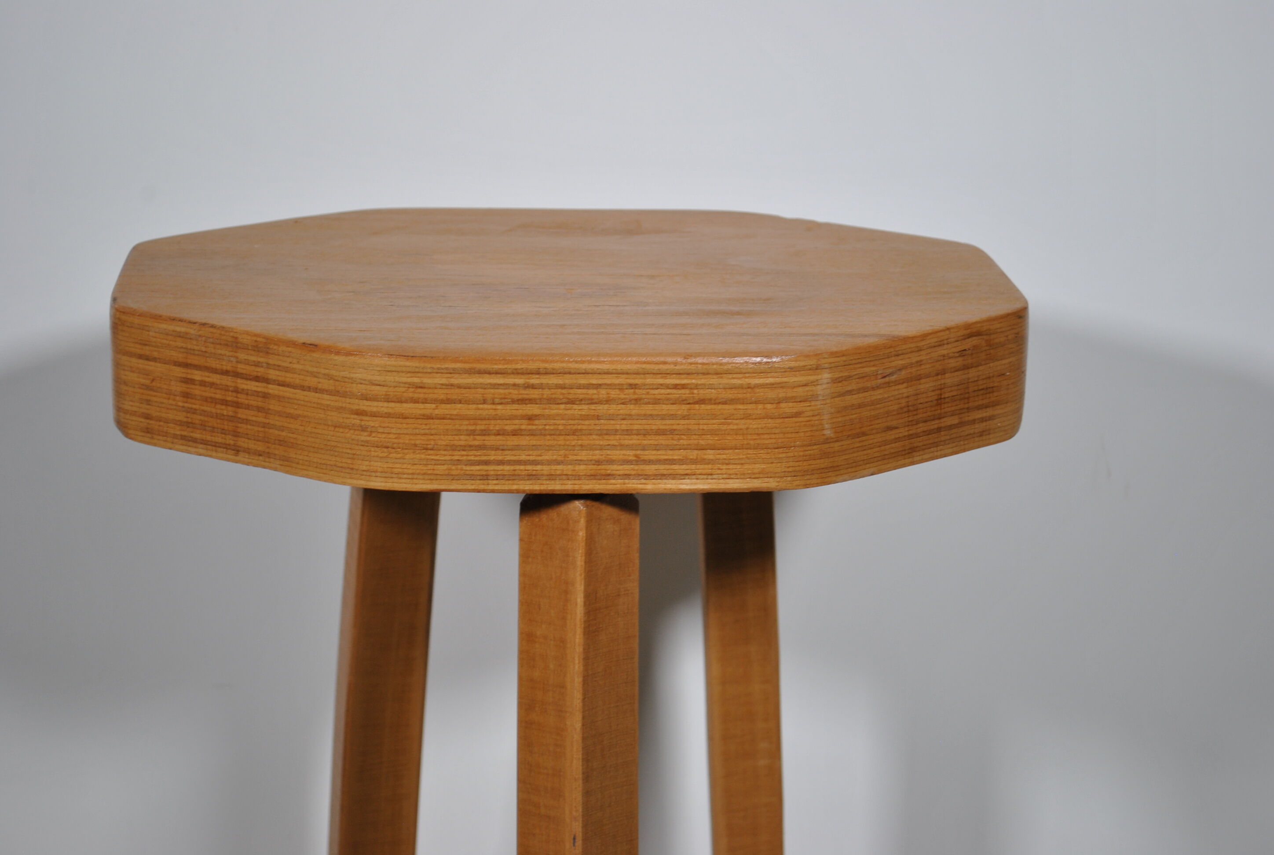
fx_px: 2926
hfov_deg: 24.6
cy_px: 428
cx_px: 637
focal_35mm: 82
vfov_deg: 16.6
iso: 200
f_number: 5.6
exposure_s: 1/30
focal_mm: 55
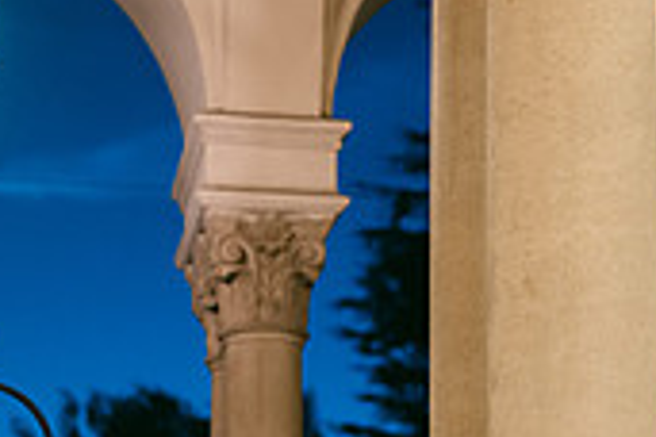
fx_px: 2168
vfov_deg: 11.3
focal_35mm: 119
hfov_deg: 17.2
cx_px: 318
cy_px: 512
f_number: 1.4
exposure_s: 1/100
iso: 1000
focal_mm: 35
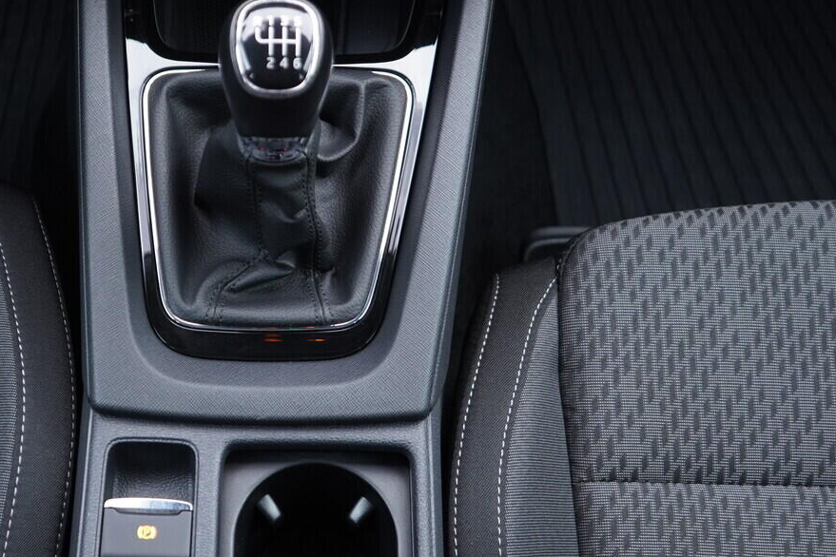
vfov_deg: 22.9
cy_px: 194
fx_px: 1370
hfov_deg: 33.4
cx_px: 224
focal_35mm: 59
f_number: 2.8
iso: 400
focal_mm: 24
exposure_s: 1/40
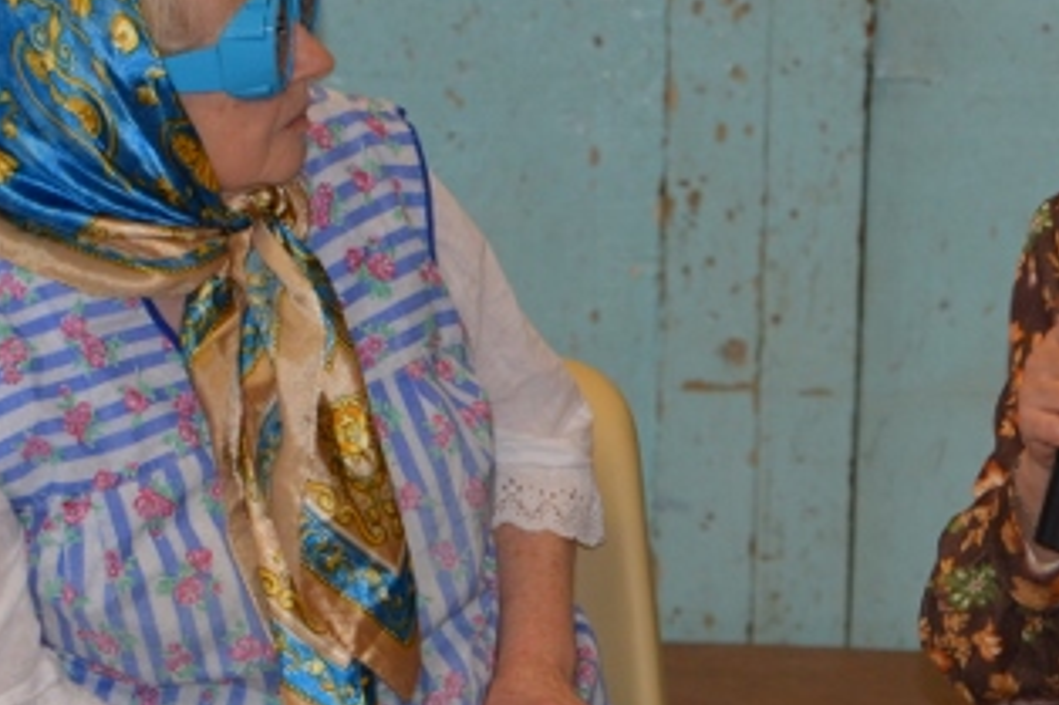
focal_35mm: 263
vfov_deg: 5.2
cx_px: 867
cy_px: 324
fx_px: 7732
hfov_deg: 7.8
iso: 800
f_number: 5.3
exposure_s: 1/60
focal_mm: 86
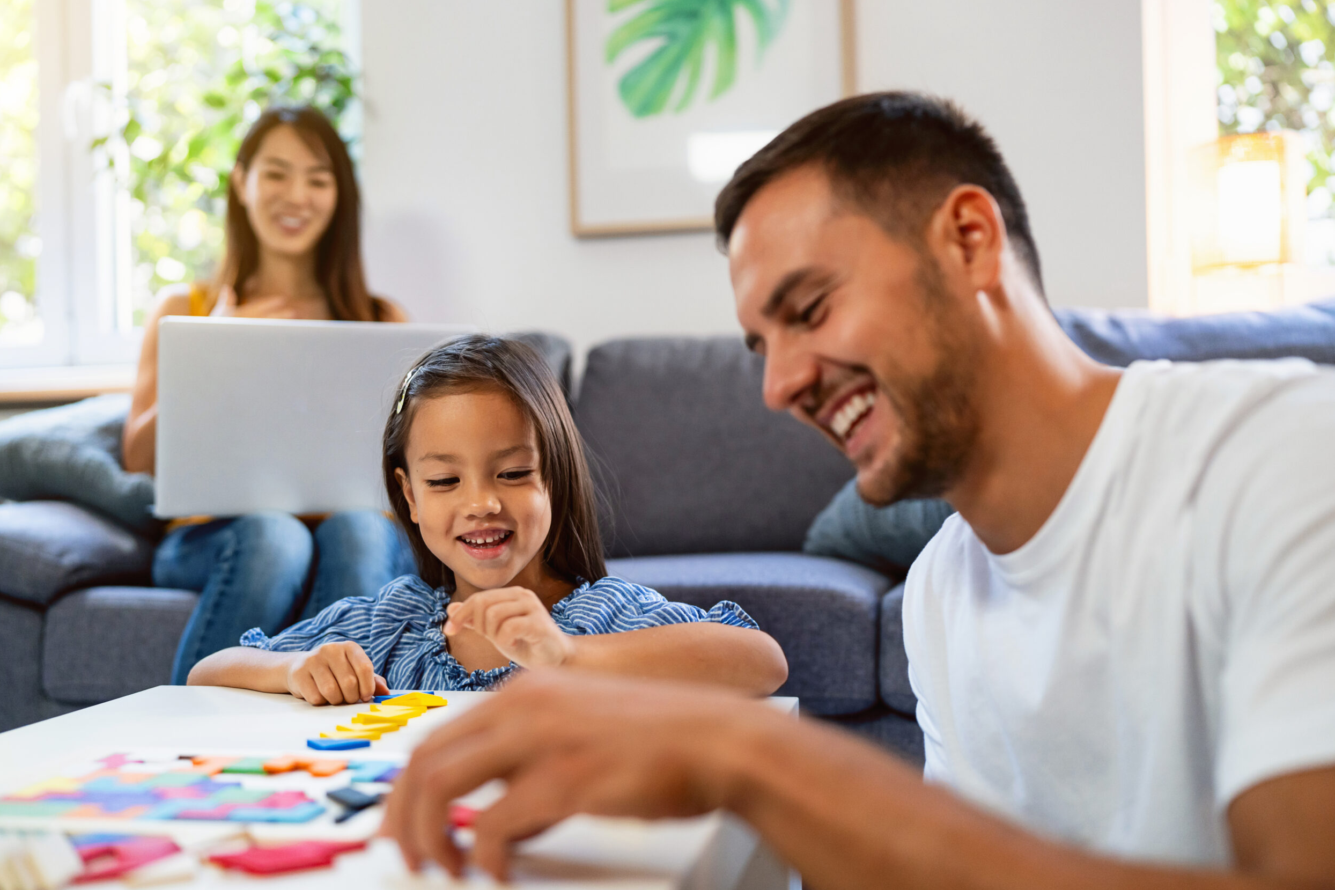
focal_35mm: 36
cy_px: 443
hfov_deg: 53.1
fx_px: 1335
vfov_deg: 36.9
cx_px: 651
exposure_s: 1/400
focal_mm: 35
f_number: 1.8
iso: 1250
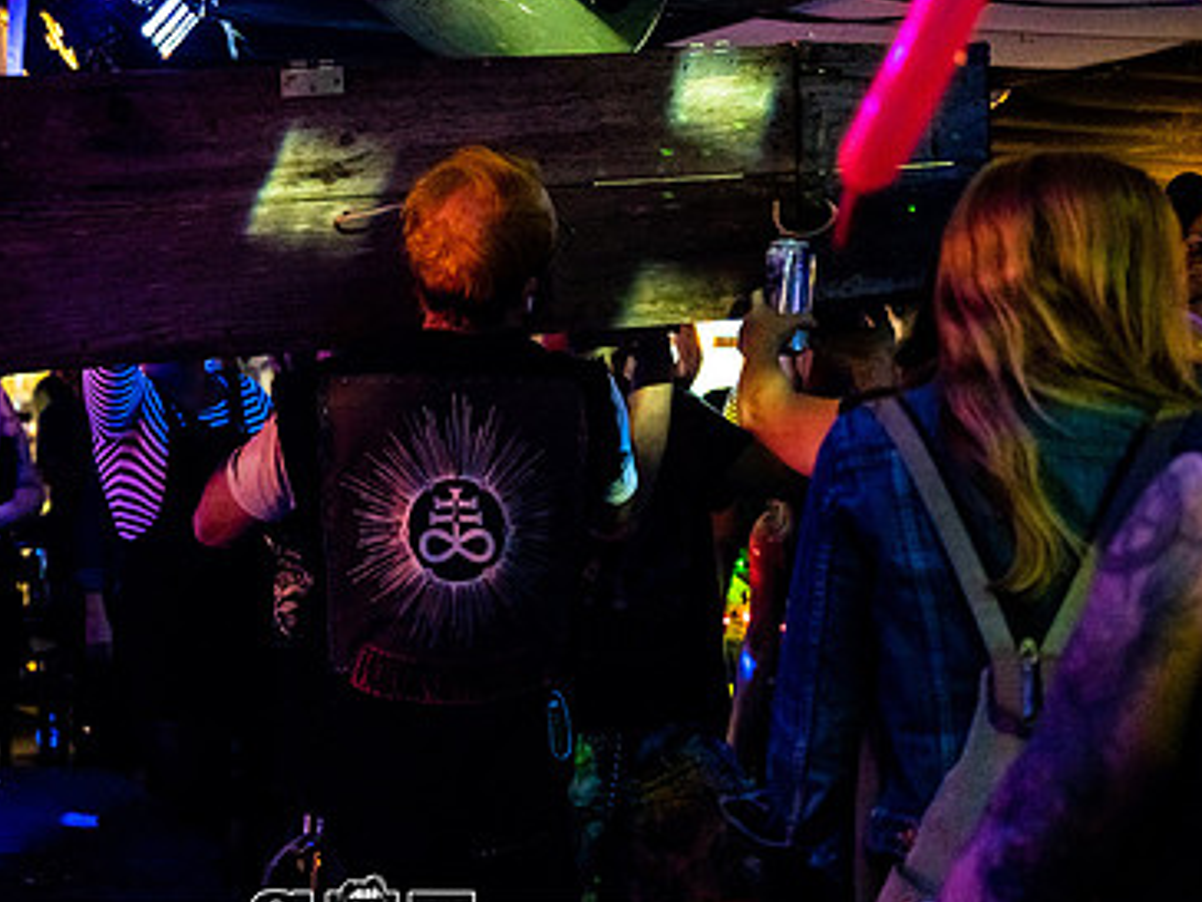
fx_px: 2500
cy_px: 388
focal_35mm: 72
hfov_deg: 26.8
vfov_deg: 20.4
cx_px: 370
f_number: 2.8
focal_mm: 43.9
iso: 3200
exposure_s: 1/200
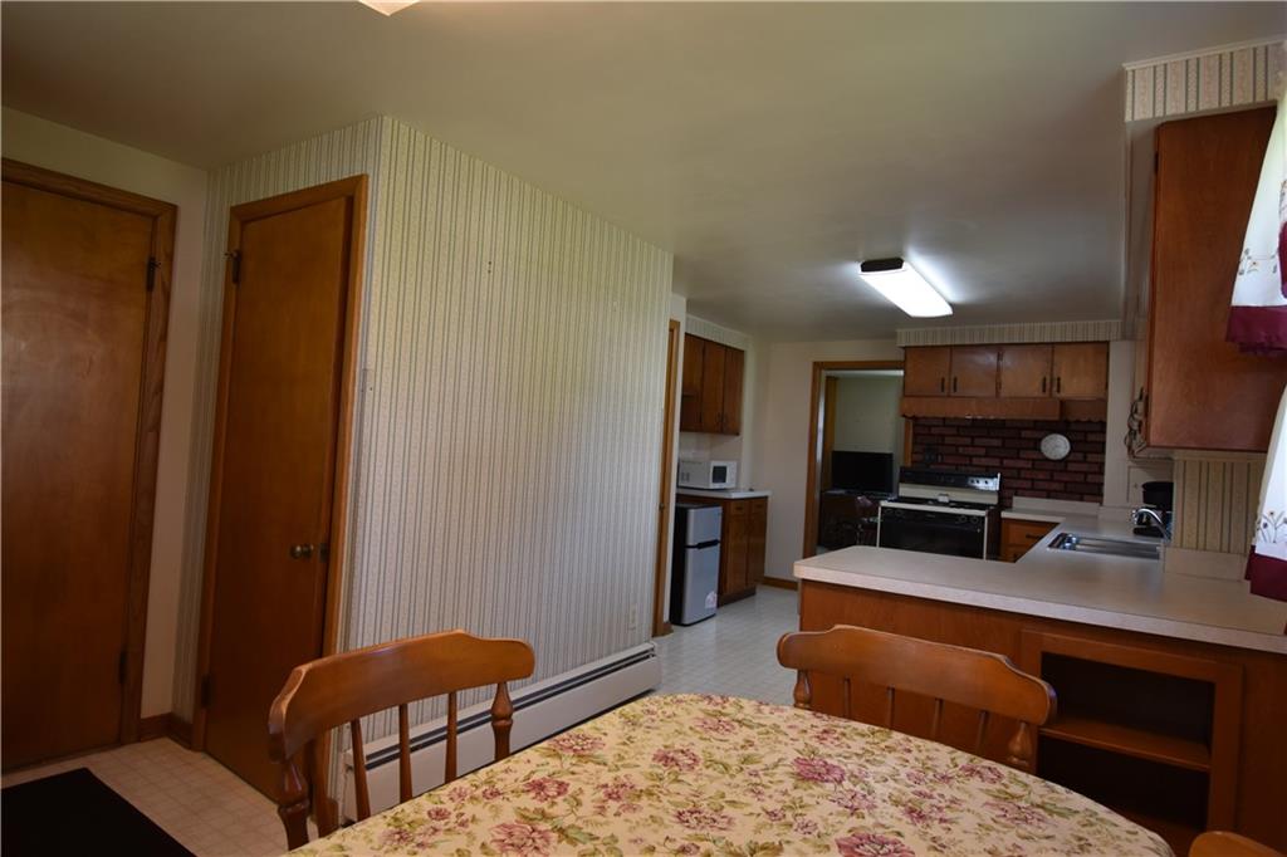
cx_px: 644
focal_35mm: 20
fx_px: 697
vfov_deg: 63.2
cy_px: 428
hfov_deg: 85.4
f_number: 5
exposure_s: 1/50
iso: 400
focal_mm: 13
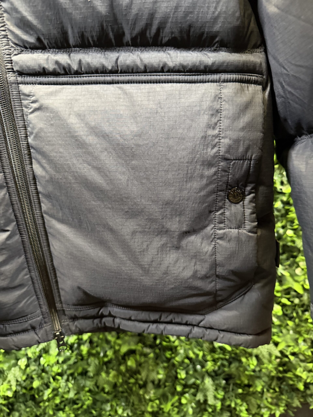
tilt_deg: -18.7
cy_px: 208
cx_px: 156
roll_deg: +7.5
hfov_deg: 56.8
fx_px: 289
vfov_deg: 71.6
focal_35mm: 24
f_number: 1.78
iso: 1000
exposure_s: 1/33
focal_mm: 6.76
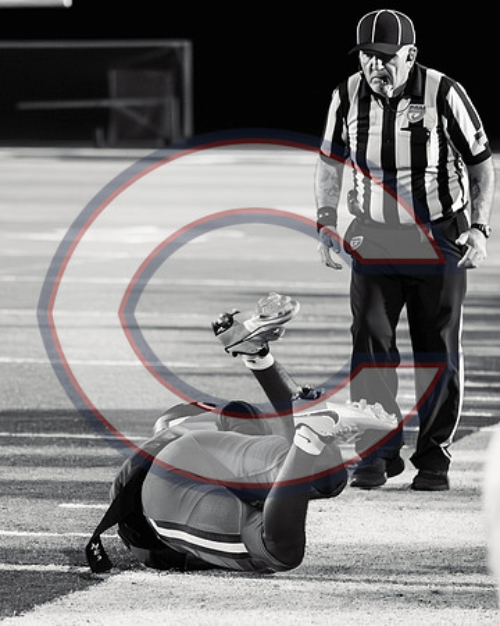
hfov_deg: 6.5
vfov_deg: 8.2
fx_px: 4374
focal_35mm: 236
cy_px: 442
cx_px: 63
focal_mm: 90
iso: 14400
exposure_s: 1/1600
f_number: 2.8
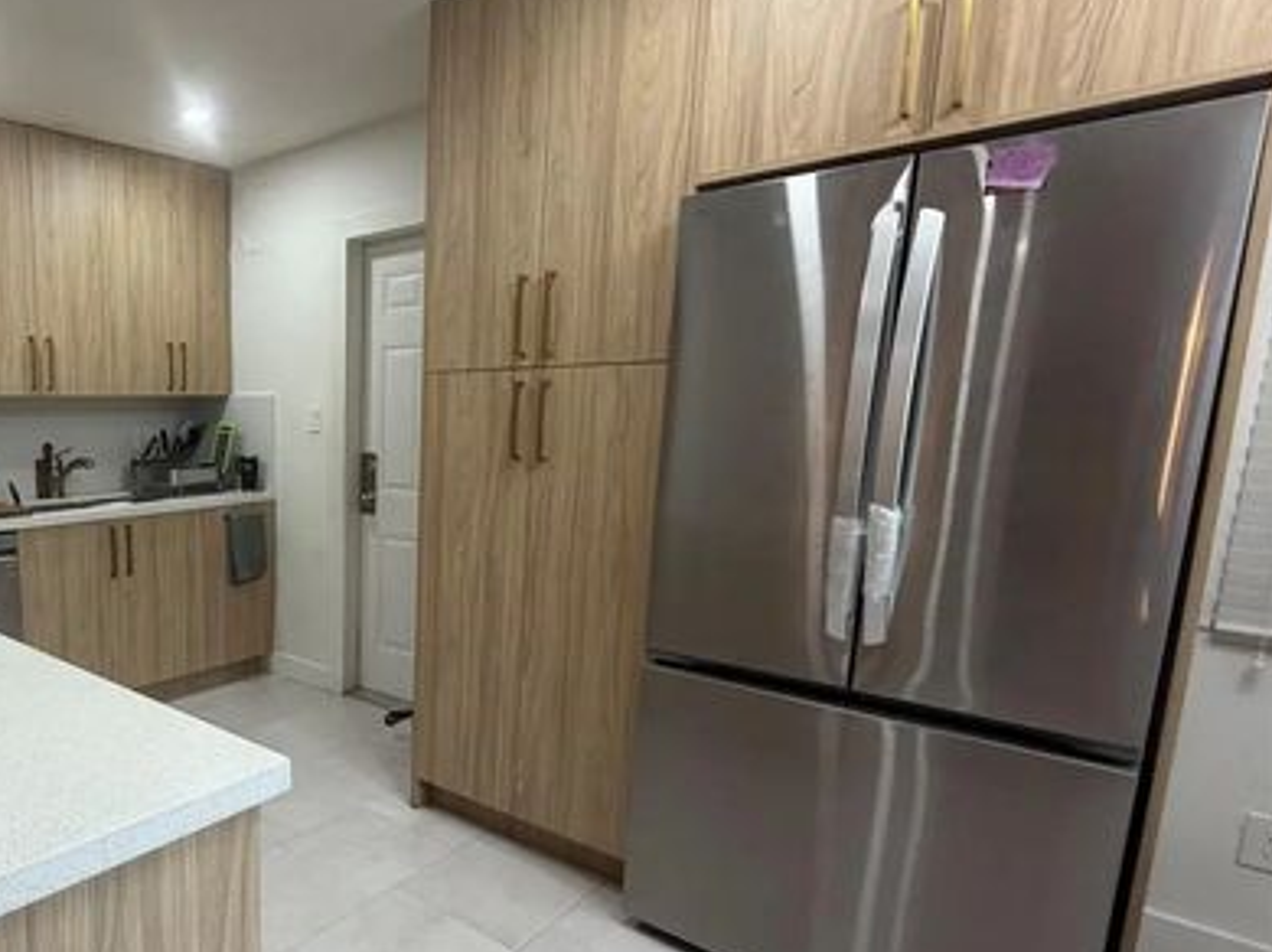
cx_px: 241
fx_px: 845
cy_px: 551
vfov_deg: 58.5
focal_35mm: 23
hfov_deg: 66.6
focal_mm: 2.22
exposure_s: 1/120
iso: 250
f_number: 2.2
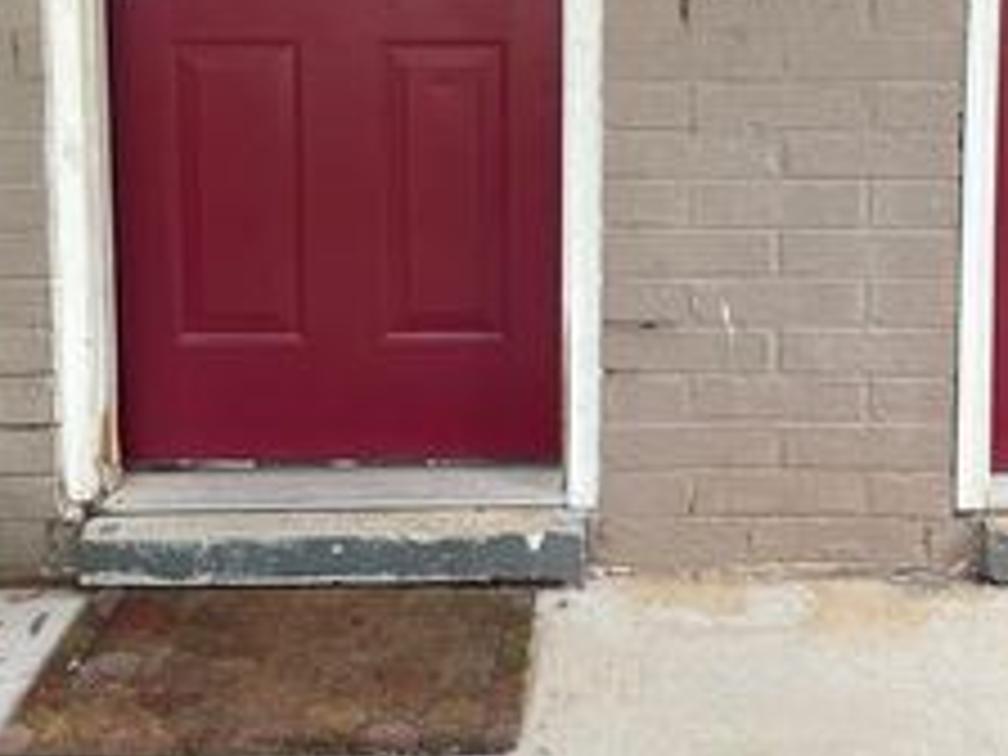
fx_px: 1689
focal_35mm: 58
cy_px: -47
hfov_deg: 32.9
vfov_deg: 23.8
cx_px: 684
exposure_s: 1/121
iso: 64
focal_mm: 4.2
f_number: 1.6
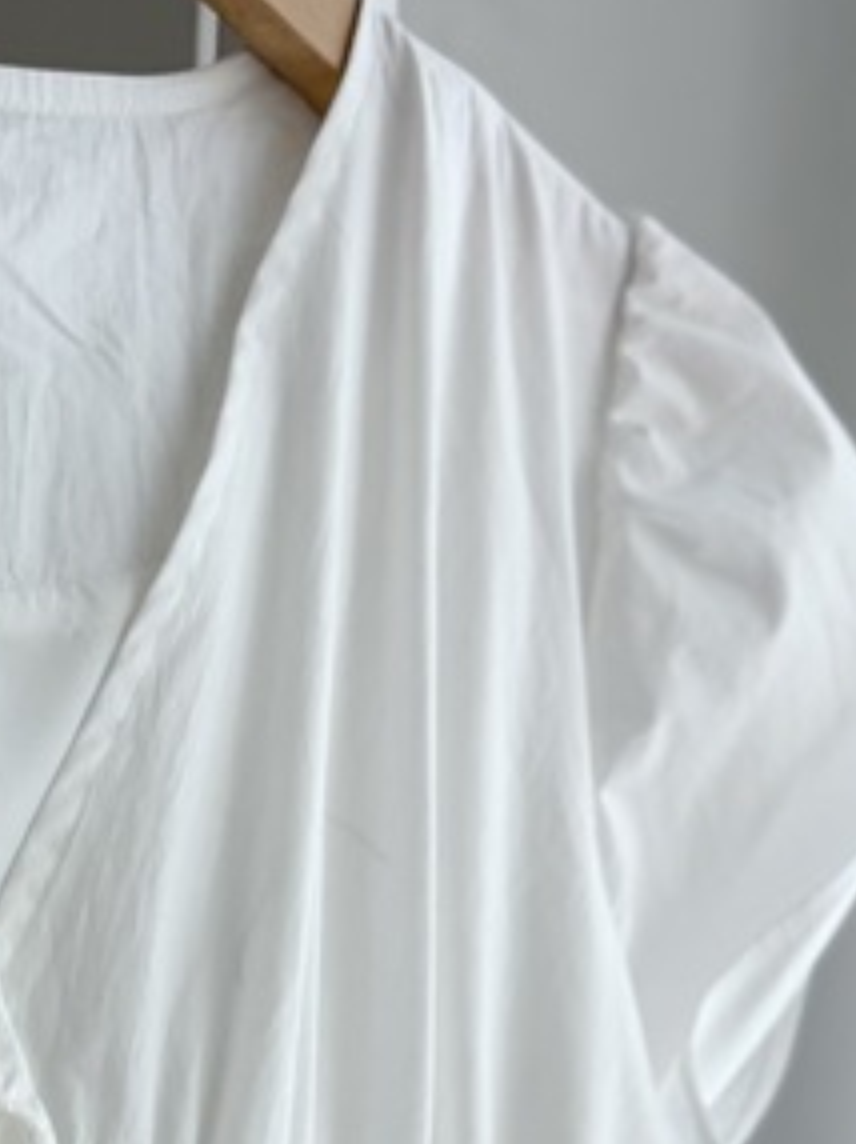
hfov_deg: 15.4
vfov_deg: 21.2
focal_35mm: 91
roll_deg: -2.1
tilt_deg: -6.0
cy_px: 948
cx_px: -284
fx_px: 3005
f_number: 1.6
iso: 50
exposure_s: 1/120
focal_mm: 5.96
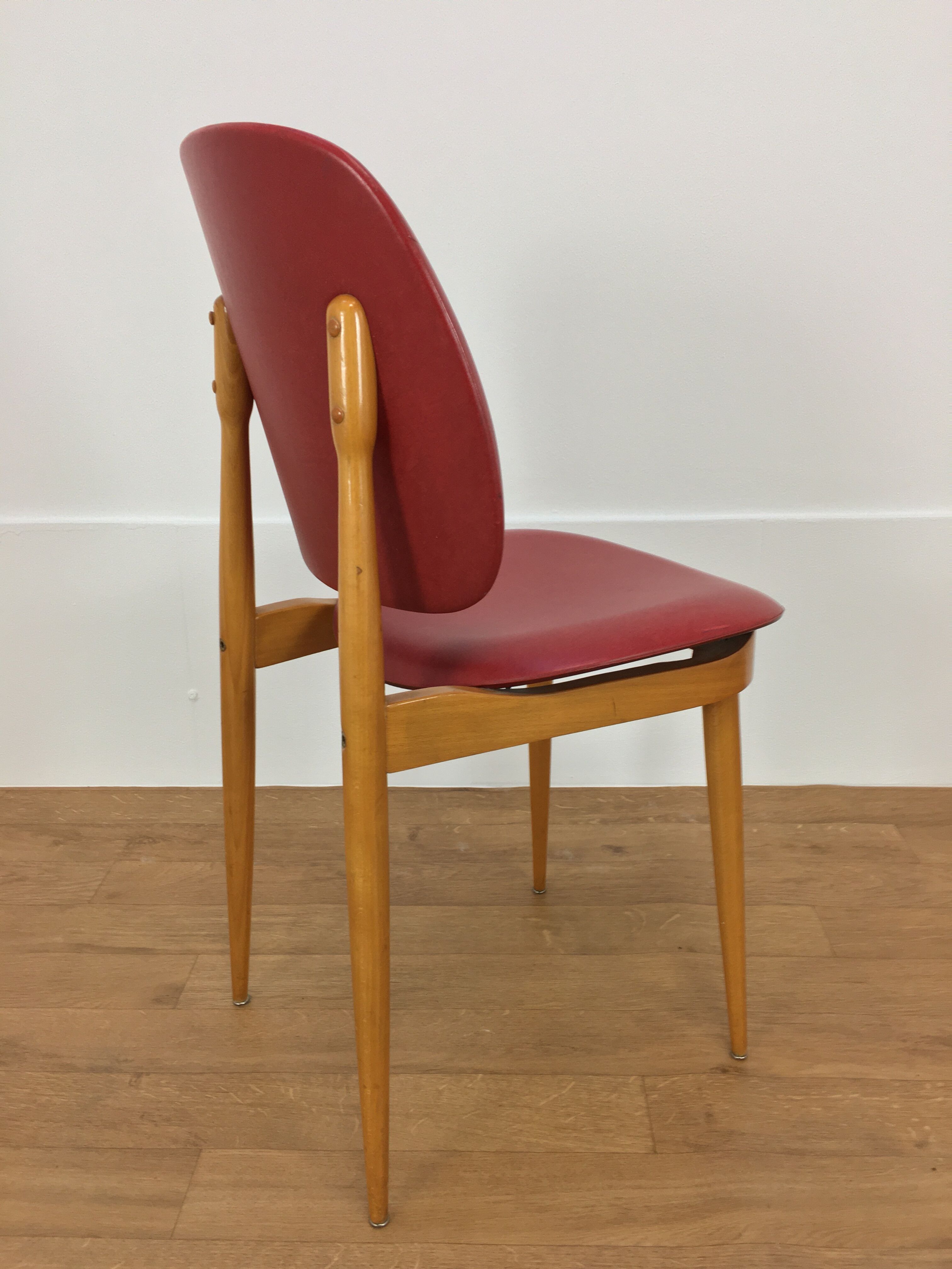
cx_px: 476
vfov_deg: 61.7
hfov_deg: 48.2
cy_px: 634
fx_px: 1063
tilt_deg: -18.5
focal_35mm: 29
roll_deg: -0.2
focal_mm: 4.15
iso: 50
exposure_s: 1/33
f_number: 2.2
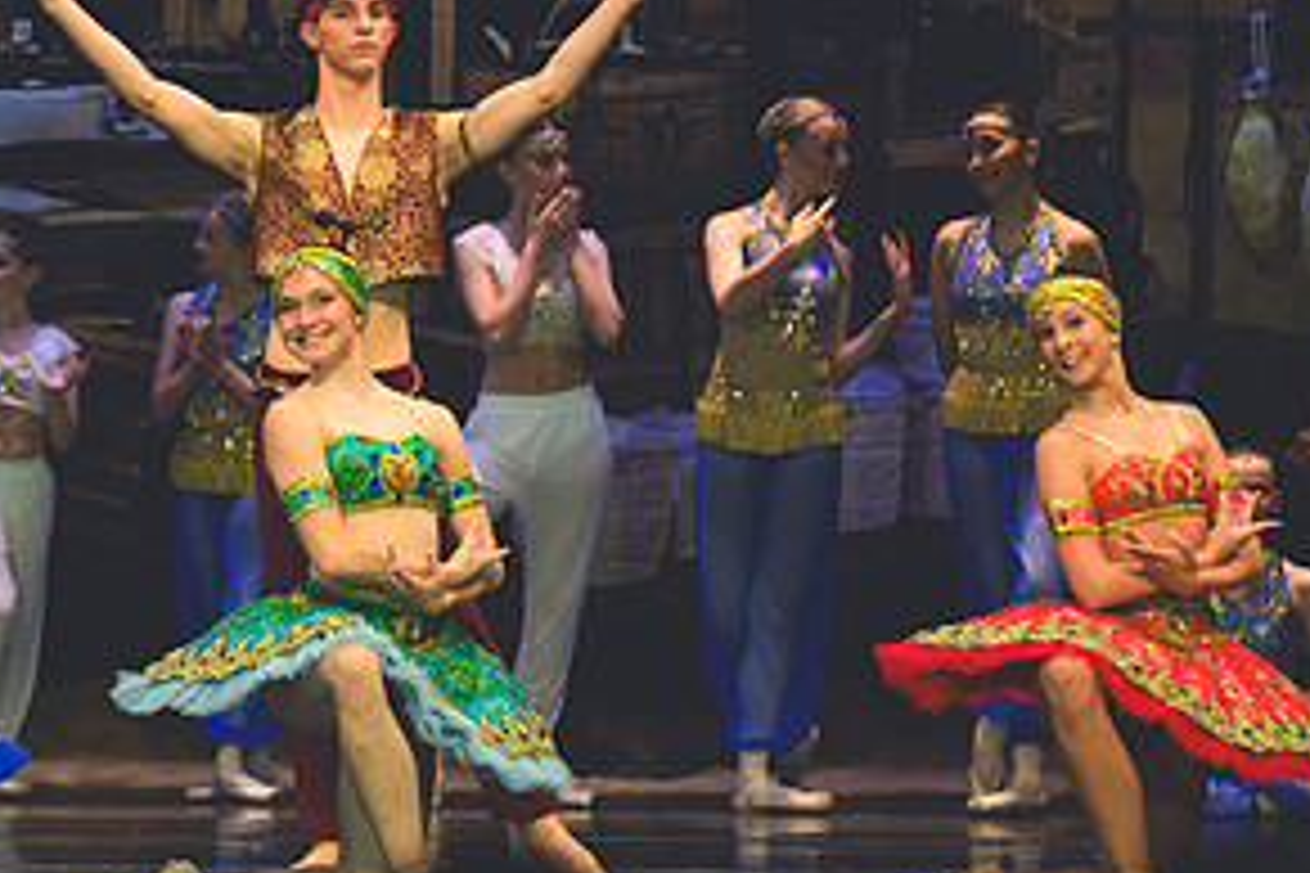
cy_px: 432
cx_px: 221
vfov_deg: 3.7
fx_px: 13572
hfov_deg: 5.5
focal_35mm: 373
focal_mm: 125
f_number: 2.8
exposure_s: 1/500
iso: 900
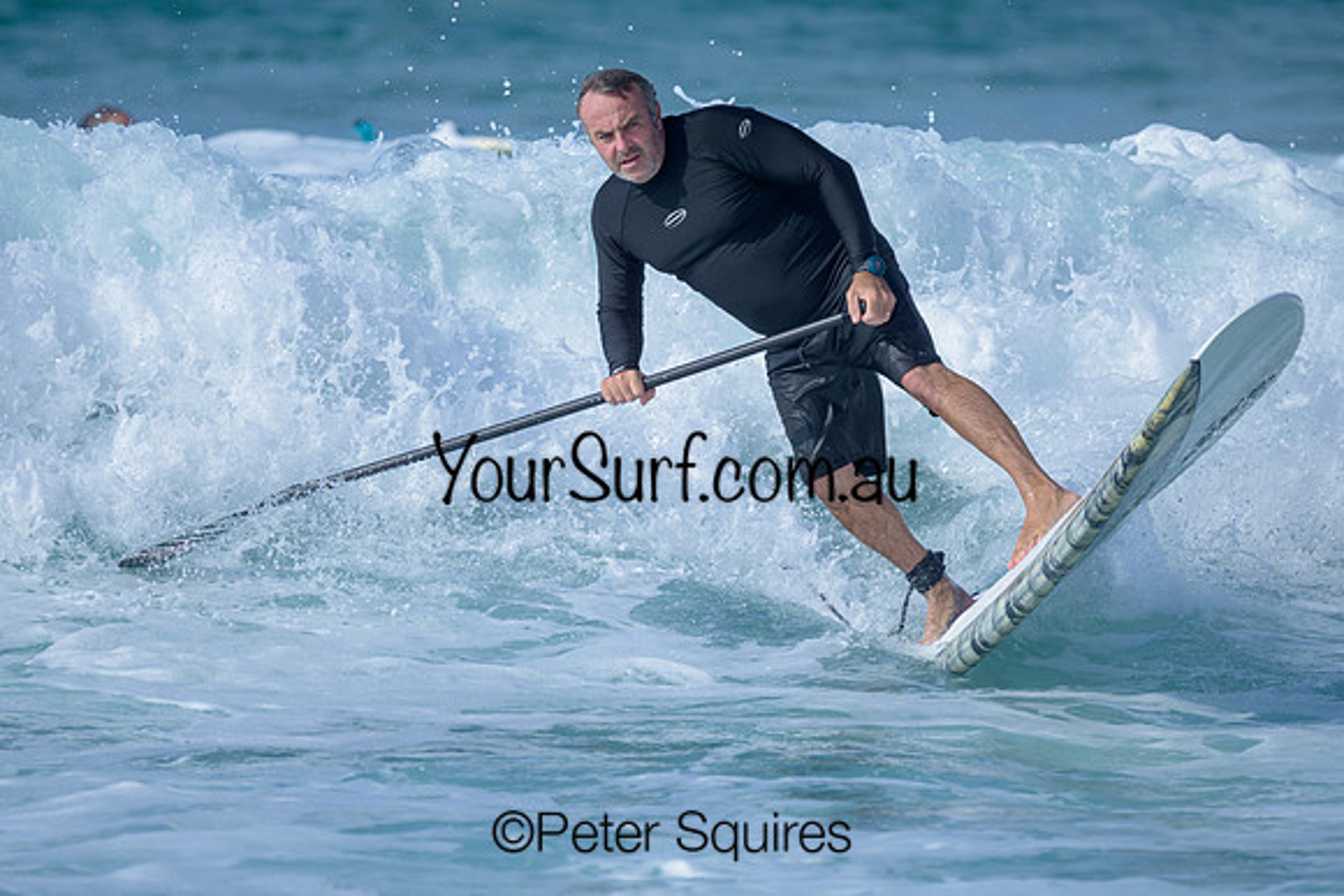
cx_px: 595
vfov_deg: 1.3
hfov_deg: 1.9
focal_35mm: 1060
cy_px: 496
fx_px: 39588
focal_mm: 800
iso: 220
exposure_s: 1/2000
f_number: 6.3
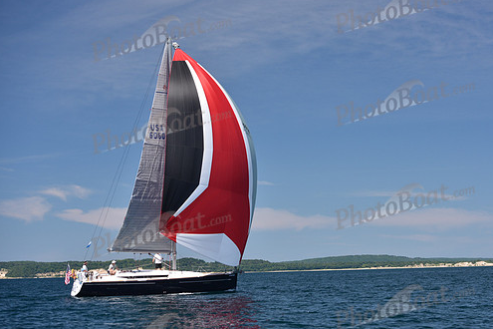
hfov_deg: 24.7
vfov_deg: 16.7
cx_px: 284
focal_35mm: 82
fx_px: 1123
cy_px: 166
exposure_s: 1/800
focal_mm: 70
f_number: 4.5
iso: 250
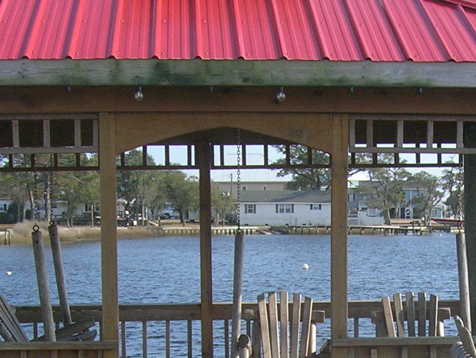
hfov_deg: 18.7
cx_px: 403
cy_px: 384
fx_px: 1431
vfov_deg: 14.0
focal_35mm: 104
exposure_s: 1/250
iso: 50
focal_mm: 5.7
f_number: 4.9
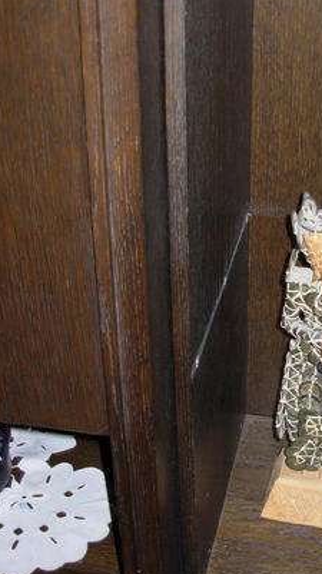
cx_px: 295
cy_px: 256
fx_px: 943
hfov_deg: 19.0
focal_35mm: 62
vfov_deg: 33.8
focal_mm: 6.3
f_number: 2.9
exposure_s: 1/32
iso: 50
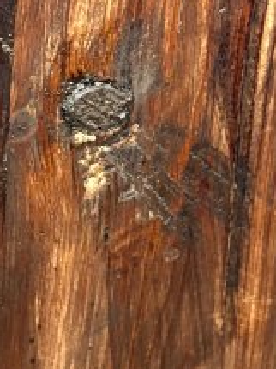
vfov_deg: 13.6
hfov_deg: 10.2
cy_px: 103
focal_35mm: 145
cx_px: 134
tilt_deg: -25.9
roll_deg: -5.7
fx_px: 1543
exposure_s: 1/38
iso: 640
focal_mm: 5.96
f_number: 1.6
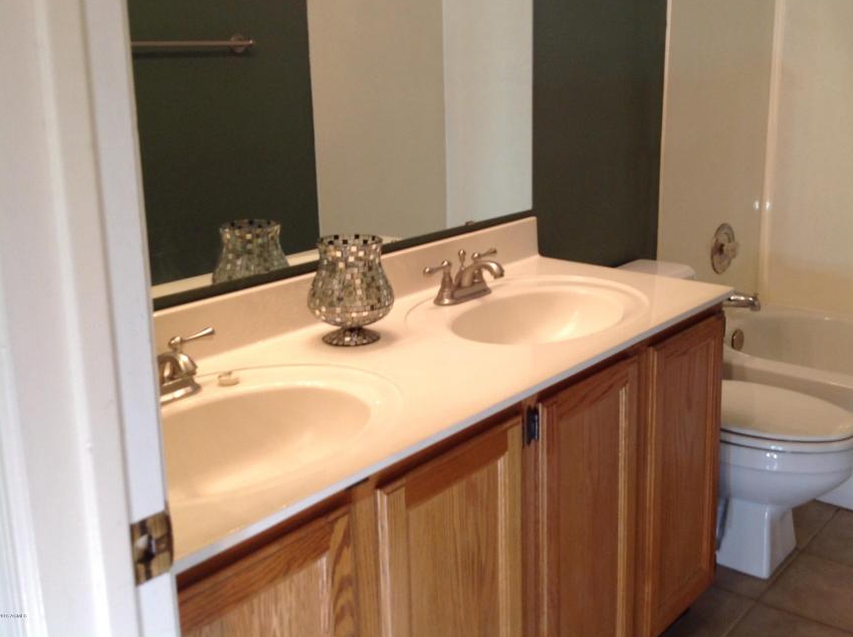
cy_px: 258
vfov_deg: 34.2
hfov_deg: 44.6
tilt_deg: -13.7
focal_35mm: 42
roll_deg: -0.1
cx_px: 508
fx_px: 1033
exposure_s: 1/15
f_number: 2.4
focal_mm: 4.28
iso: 50
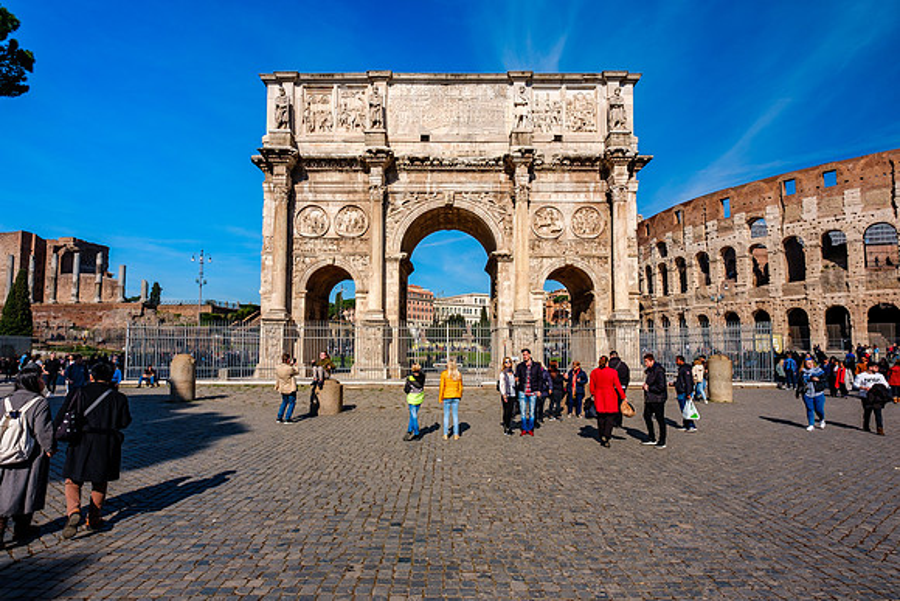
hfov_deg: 86.0
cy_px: 318
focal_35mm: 19
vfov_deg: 63.7
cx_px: 444
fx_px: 483
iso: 160
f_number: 8
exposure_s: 1/300
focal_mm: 12
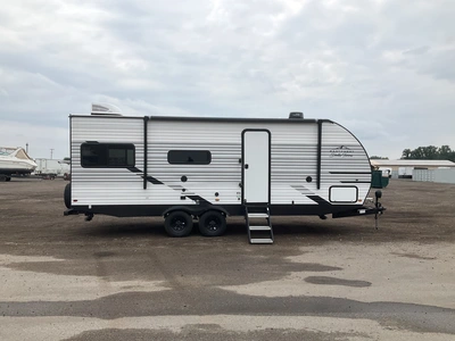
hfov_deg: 61.7
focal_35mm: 29
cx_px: 228
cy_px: 170
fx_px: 381
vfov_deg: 48.2
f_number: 1.8
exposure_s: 1/1912
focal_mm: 3
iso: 25
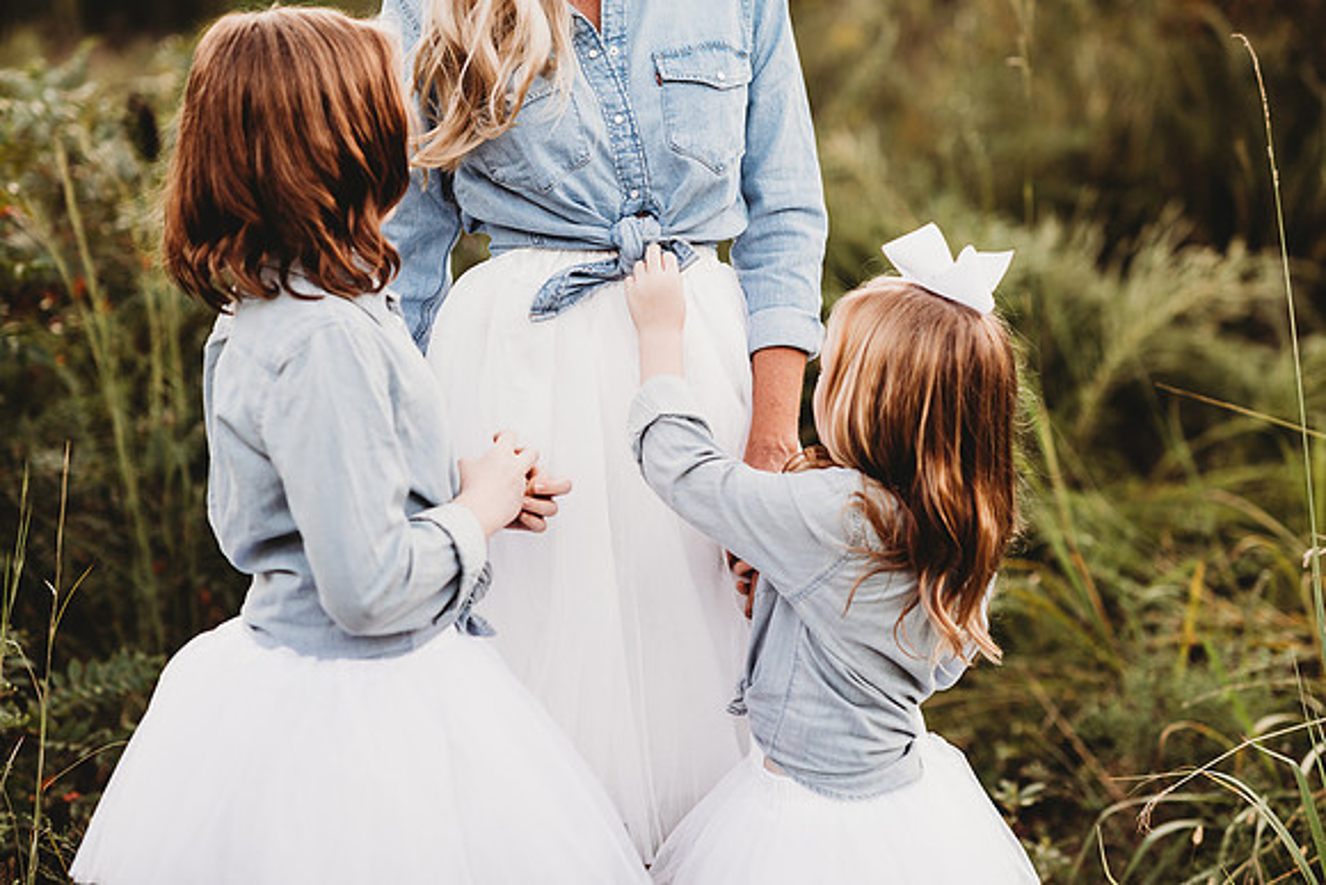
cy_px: 442
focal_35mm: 85
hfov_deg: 23.9
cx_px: 663
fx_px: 3131
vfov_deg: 16.1
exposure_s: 1/200
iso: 125
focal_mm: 85
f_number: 2.2
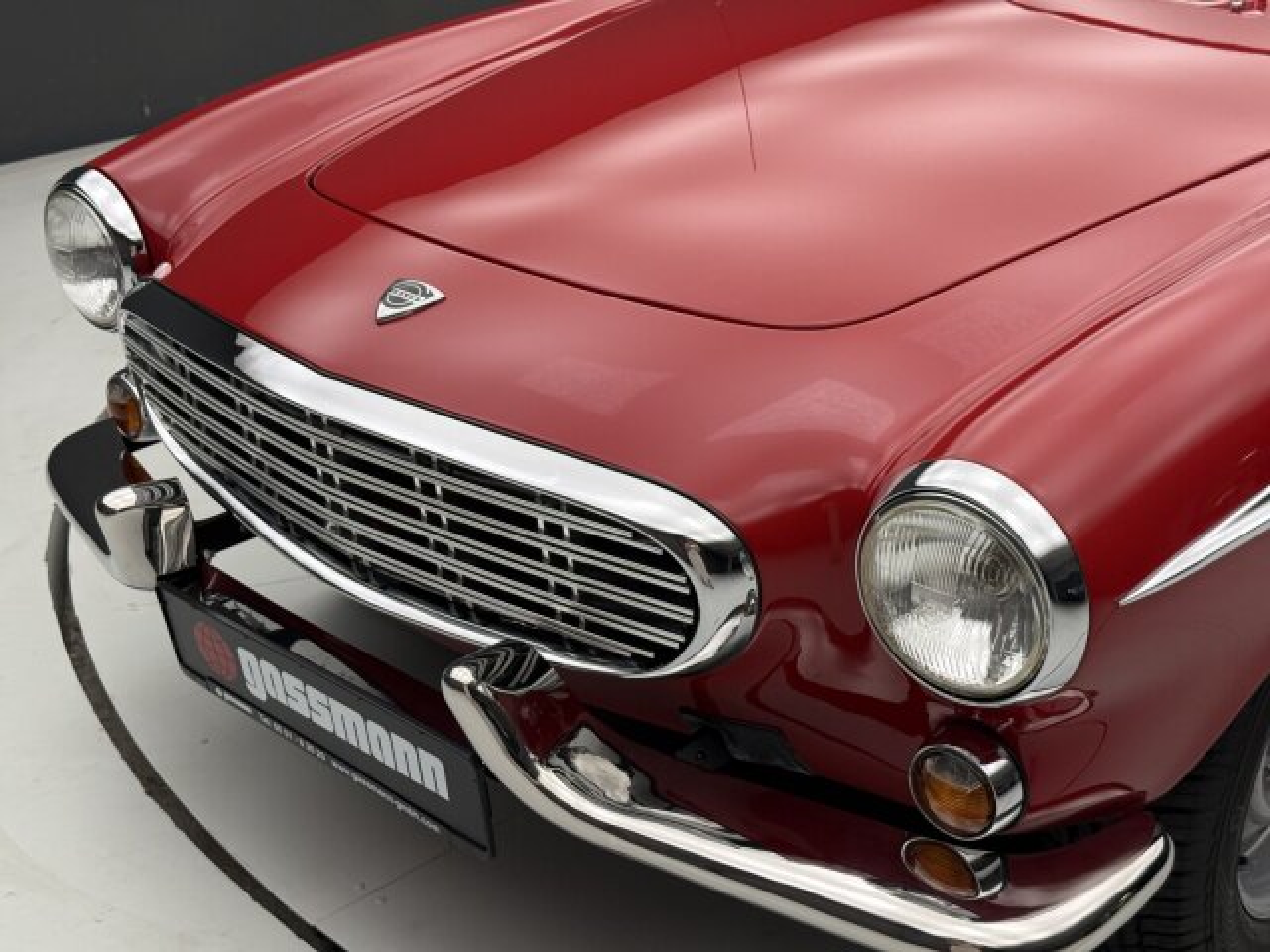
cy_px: 476
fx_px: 1761
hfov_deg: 39.7
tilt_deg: -24.1
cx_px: 635
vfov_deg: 30.3
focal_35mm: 48
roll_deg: +0.4
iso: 125
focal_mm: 6.76
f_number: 1.78
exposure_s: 1/99
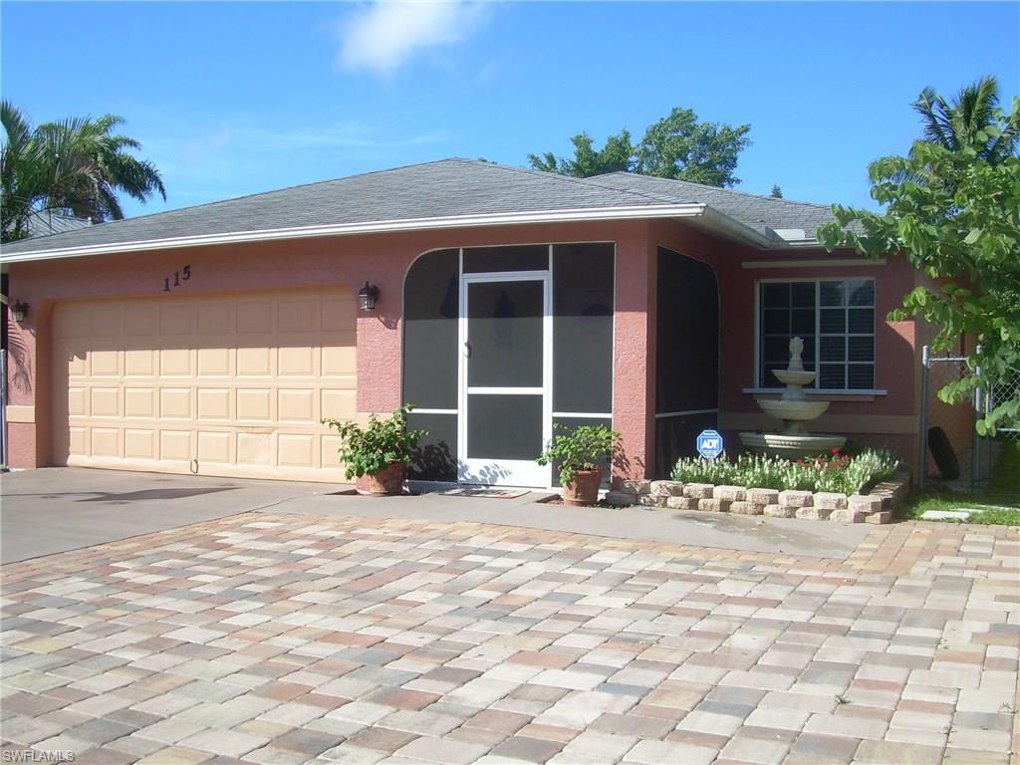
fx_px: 1120
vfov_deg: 37.7
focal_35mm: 38
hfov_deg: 49.0
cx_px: 510
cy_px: 382
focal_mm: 6.3
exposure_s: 1/354
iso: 50
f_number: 4.6
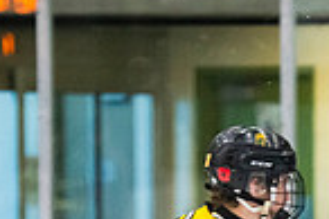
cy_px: 464
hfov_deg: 3.2
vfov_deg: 2.1
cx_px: 521
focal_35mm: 639
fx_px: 5833
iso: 2500
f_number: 3.2
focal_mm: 145
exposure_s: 1/640
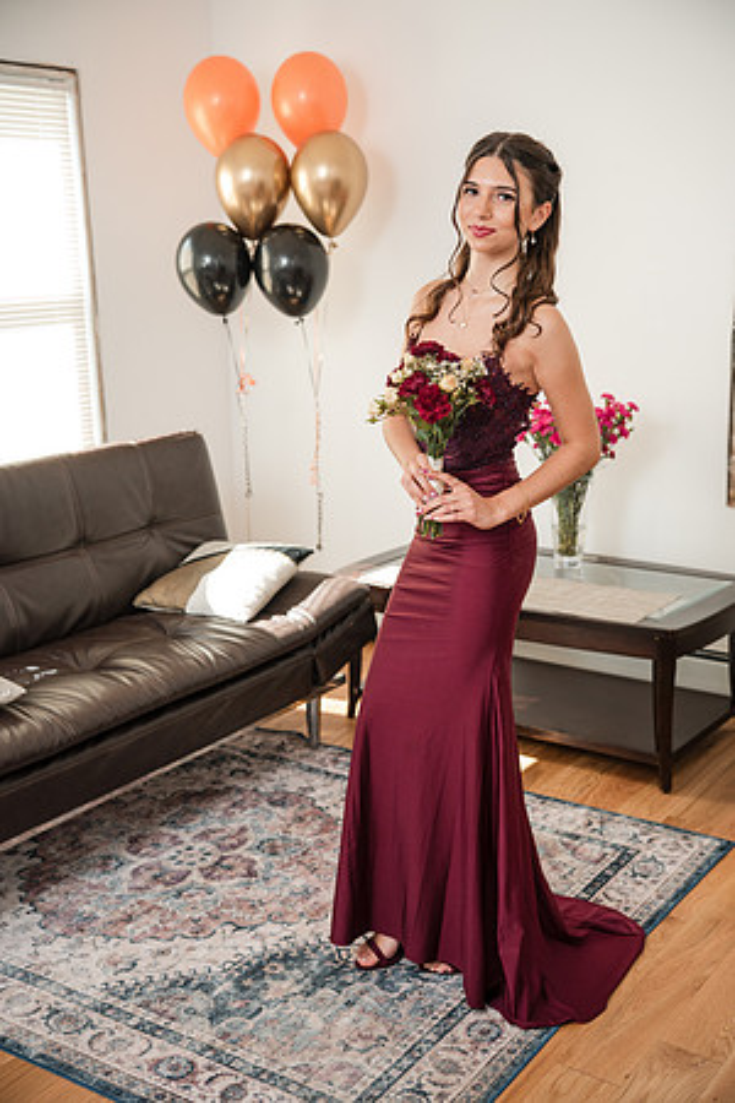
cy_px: 552
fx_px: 1347
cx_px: 368
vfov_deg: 44.5
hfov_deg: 30.5
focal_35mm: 44
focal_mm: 44
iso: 1000
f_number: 3.2
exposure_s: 1/250
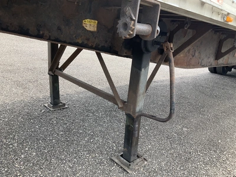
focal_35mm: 29
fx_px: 198
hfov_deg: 61.7
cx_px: 118
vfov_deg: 48.2
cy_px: 88
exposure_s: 1/358
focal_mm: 3
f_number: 1.8
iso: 25
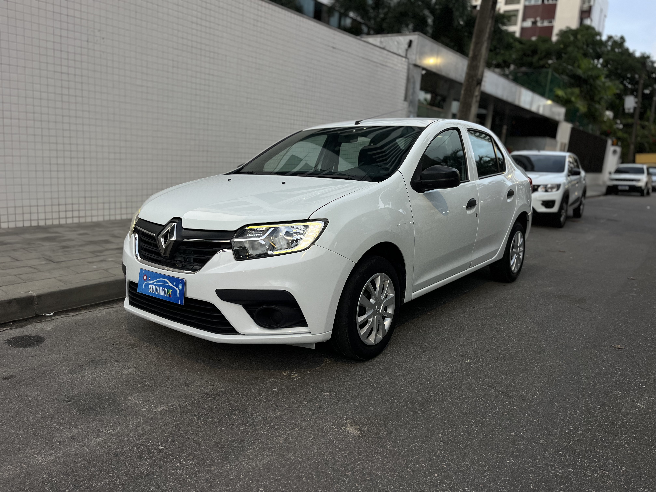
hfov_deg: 67.3
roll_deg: -4.7
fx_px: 493
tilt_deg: -12.6
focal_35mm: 26
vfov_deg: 53.1
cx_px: 328
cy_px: 246
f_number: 1.6
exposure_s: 1/98
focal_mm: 5.1
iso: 100
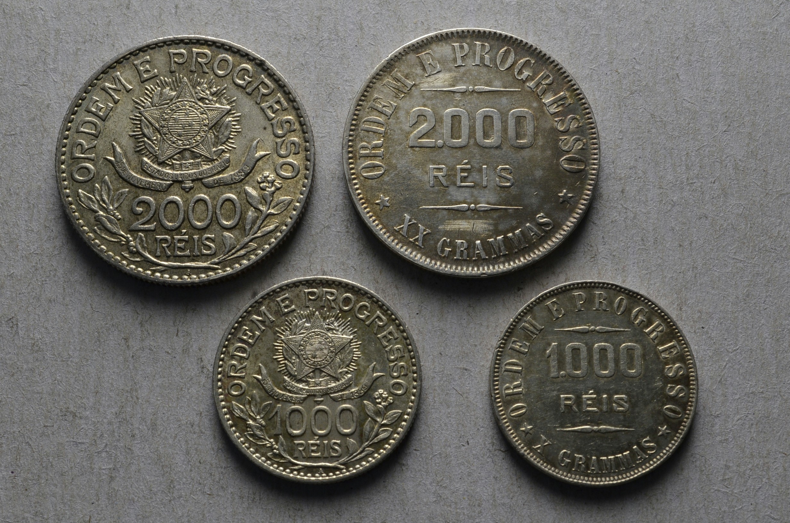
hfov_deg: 29.3
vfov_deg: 19.6
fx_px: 1511
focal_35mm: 69
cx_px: 395
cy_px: 262
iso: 400
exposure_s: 1/250
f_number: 14
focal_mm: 46
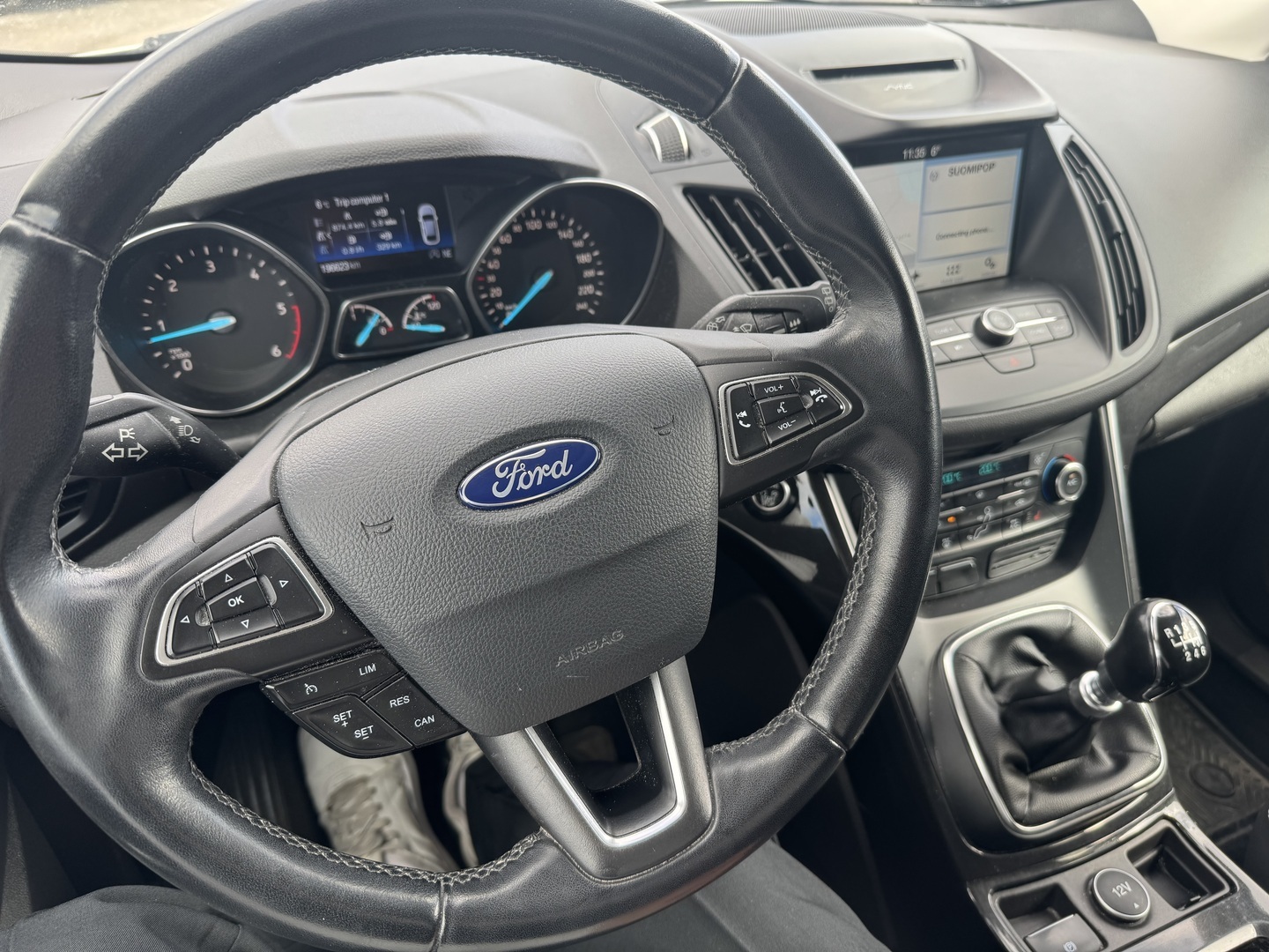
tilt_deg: -38.3
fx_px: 880
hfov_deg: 71.6
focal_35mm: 24
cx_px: 634
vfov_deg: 56.8
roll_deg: -2.1
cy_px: 476
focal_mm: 6.76
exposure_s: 1/166
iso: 64
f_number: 1.78
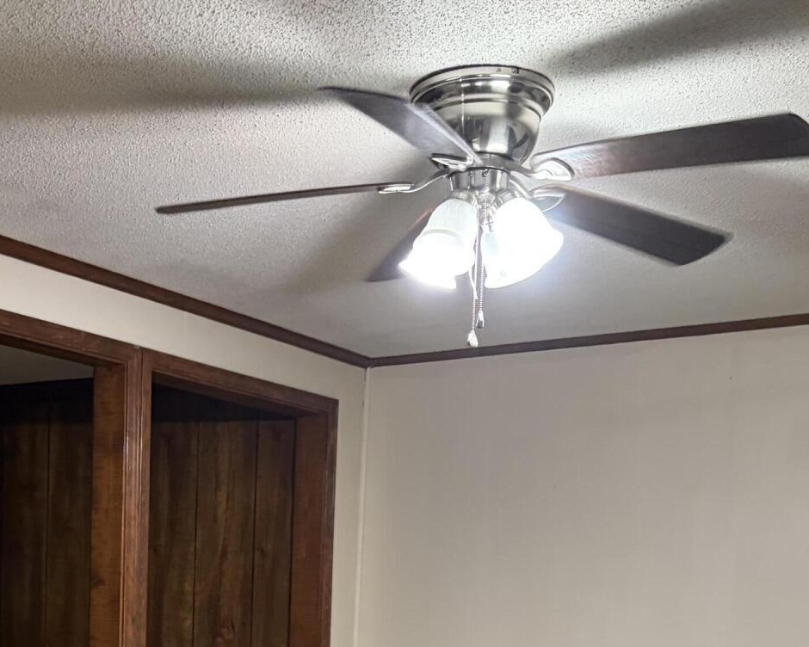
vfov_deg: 26.2
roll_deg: -0.7
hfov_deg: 34.3
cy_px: 685
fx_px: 1293
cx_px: 248
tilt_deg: -3.3
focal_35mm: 54
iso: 250
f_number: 1.6
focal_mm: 5.96
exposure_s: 1/60
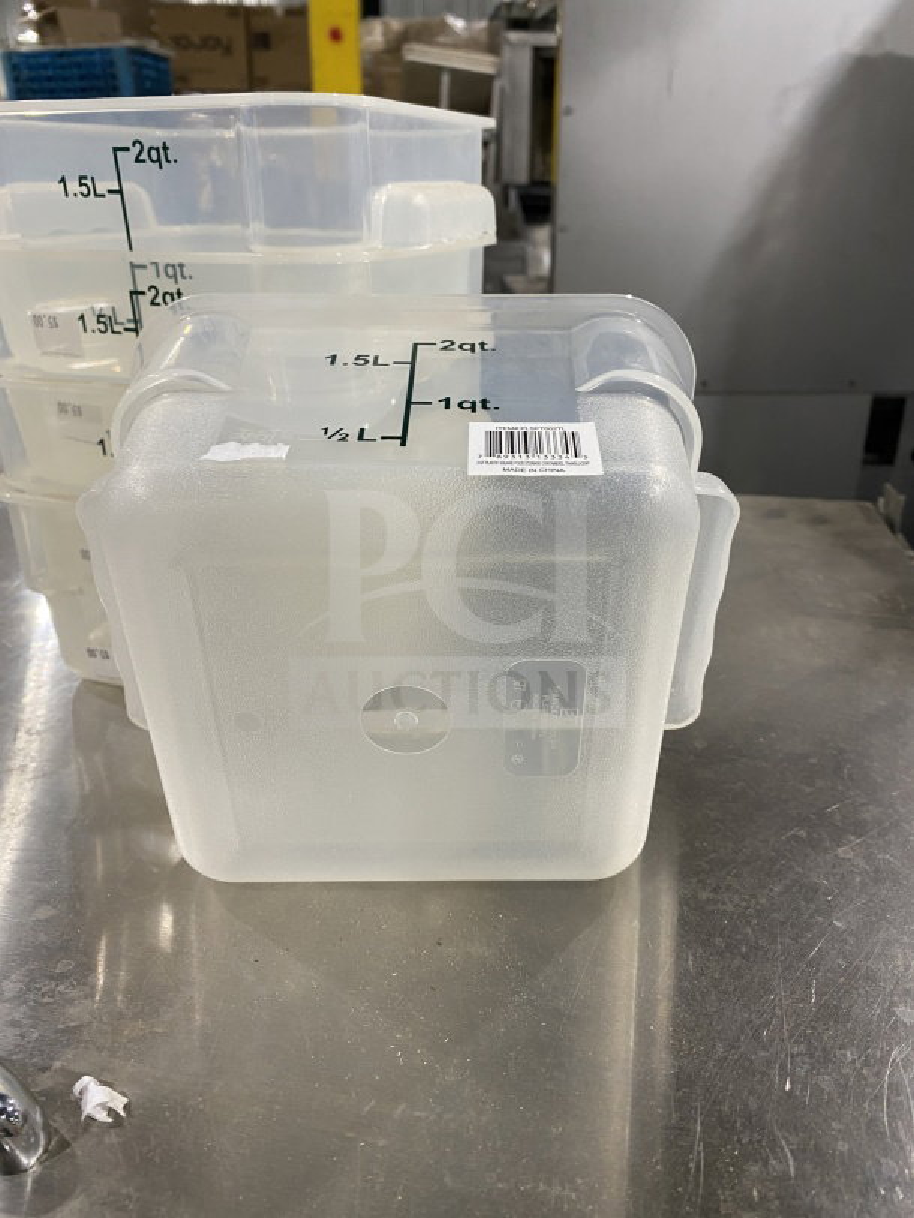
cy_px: 609
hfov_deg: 53.1
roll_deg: +0.3
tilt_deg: -24.1
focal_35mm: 26
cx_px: 457
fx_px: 915
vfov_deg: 67.3
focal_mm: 4.25
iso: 125
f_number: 1.8
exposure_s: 1/74
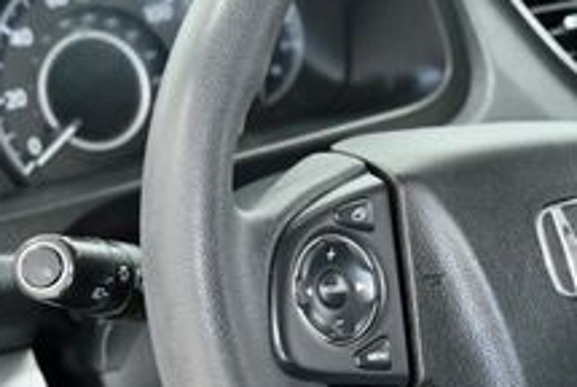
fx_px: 1910
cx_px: 542
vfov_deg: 11.5
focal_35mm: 119
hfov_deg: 16.9
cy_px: 267
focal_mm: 40
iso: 2000
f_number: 4
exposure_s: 1/125
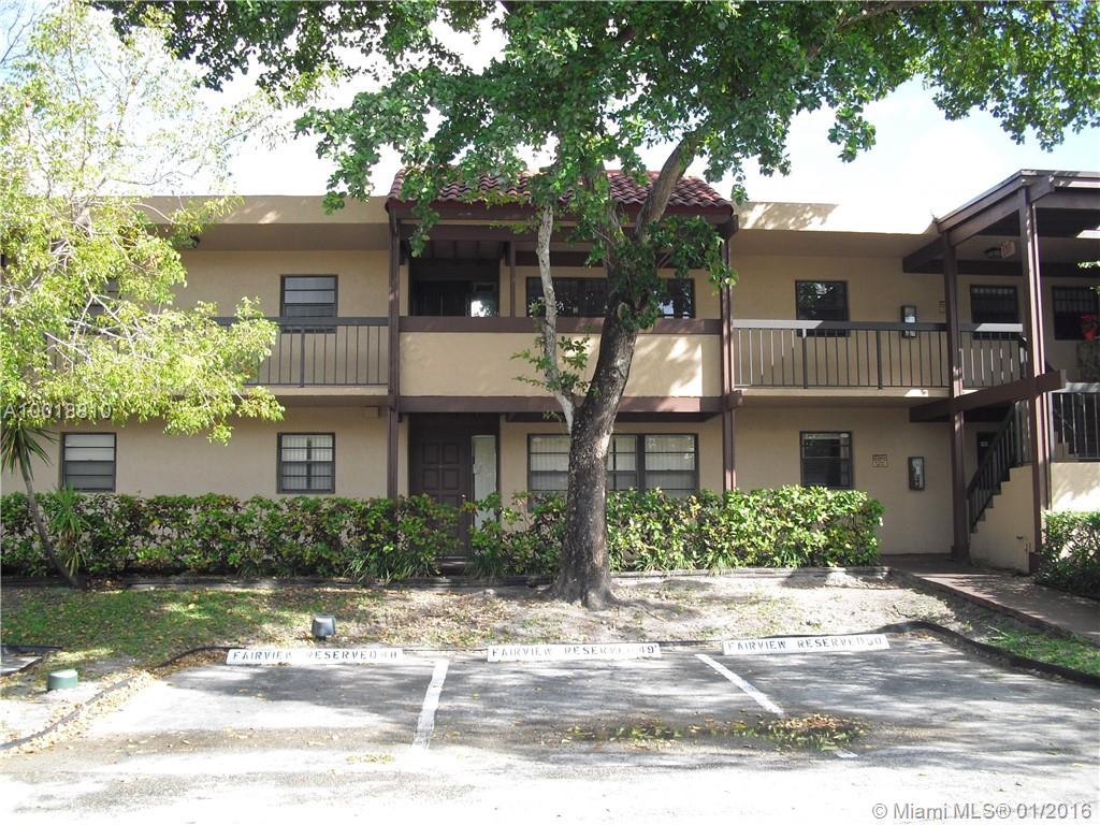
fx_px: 1144
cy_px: 412
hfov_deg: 51.4
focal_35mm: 36
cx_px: 550
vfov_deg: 39.7
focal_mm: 6.3
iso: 100
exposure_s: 1/250
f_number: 3.1
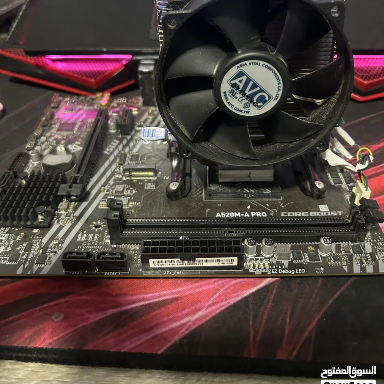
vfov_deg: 52.0
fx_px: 389
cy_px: 143
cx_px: 191
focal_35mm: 31
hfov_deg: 52.5
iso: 640
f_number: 1.5
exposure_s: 1/31
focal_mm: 5.7
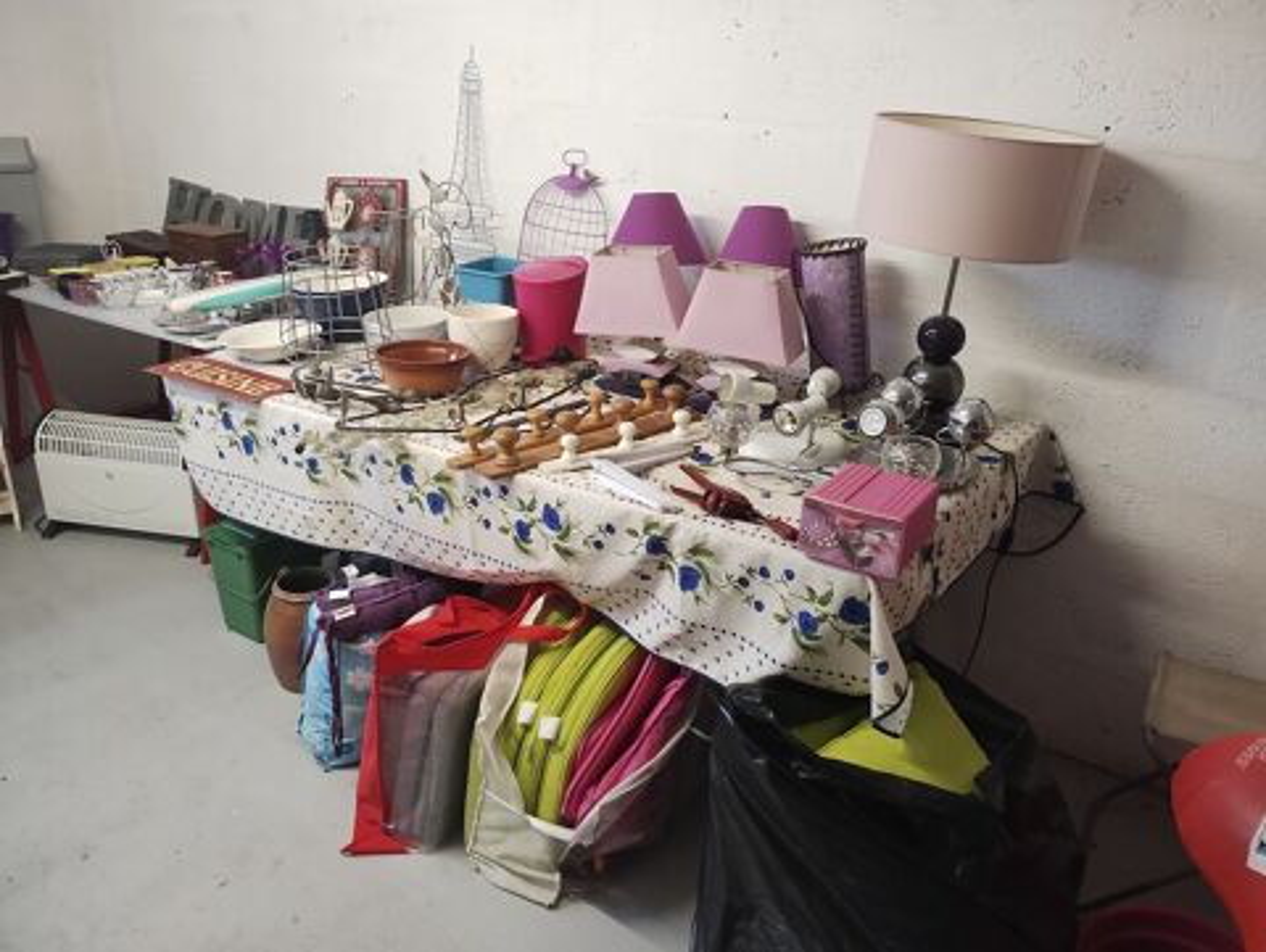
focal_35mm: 28
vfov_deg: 49.8
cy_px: 476
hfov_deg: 63.4
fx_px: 1025
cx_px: 633
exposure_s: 1/33.3
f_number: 1.8
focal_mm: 4.27
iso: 1759
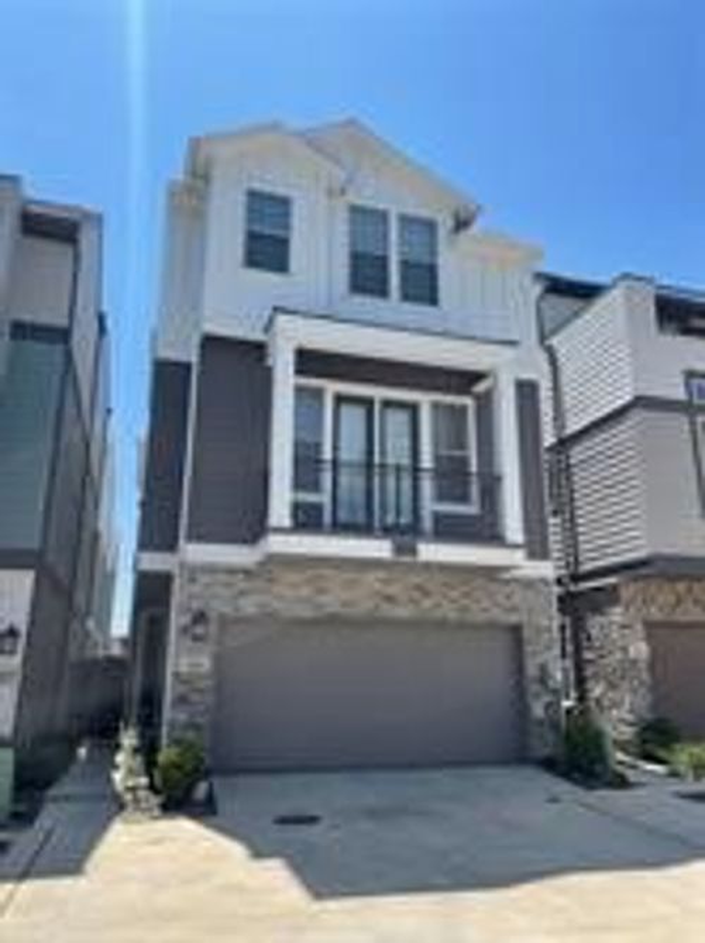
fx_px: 708
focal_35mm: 26
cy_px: 472
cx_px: 352
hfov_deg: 53.0
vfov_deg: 67.4
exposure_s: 1/3788
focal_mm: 5.1
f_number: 1.6
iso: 32
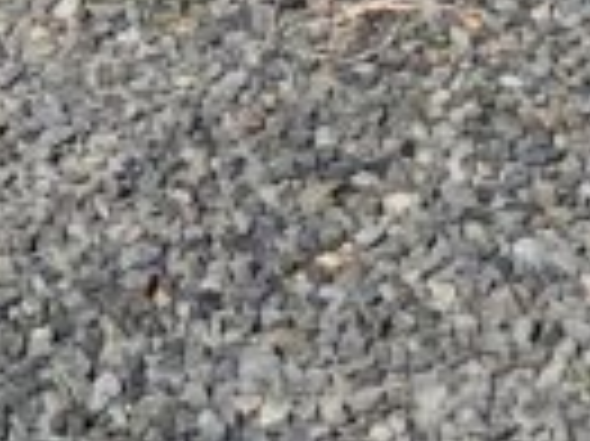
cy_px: -1138
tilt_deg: -8.7
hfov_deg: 10.1
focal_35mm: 196
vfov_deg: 6.5
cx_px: 194
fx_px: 3338
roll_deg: +0.7
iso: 32
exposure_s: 1/4525
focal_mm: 5.1
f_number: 1.6
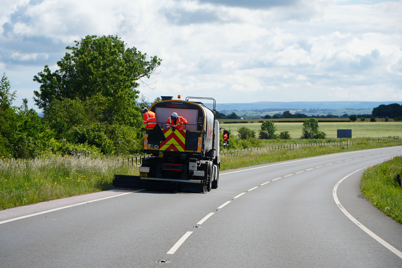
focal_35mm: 109
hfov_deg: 18.7
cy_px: 134
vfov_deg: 12.6
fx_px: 1218
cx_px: 201
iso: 80
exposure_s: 1/640
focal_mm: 73
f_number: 5
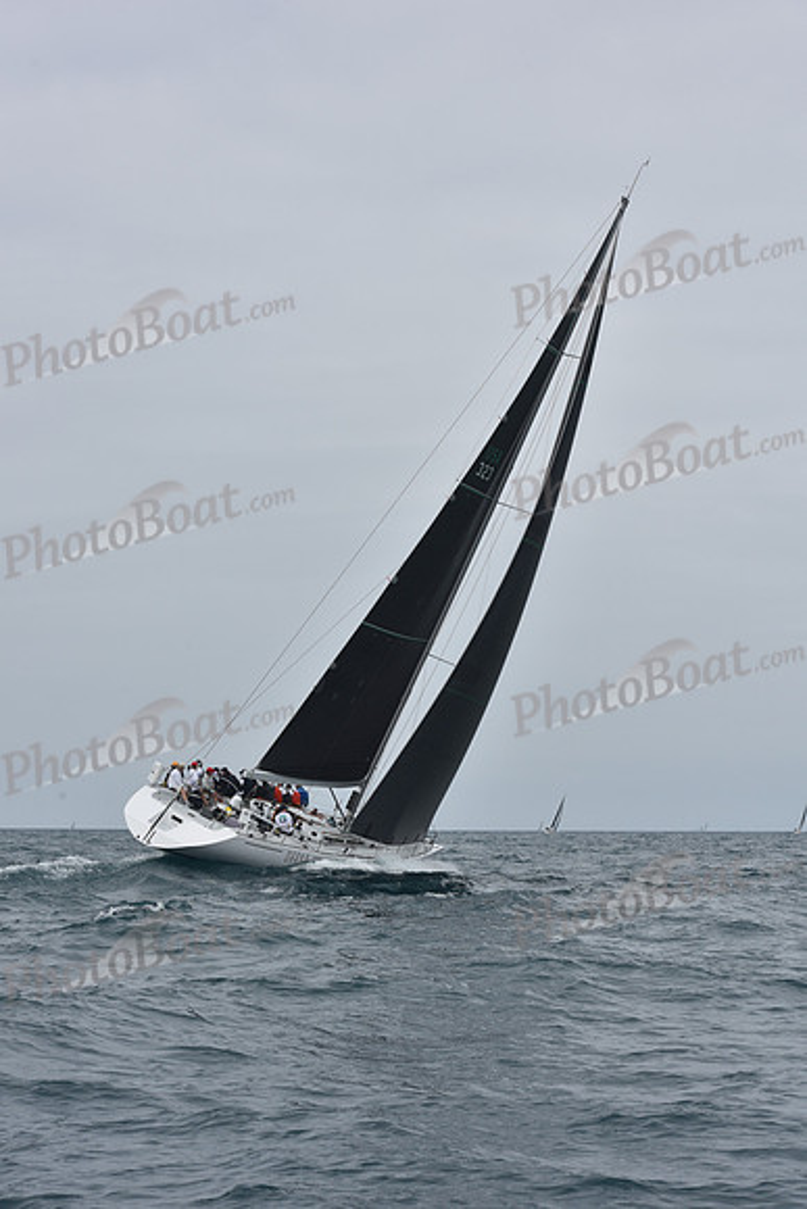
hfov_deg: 19.5
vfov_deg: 28.8
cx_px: 404
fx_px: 2352
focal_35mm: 70
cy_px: 604
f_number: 11
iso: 250
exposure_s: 1/800
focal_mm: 70
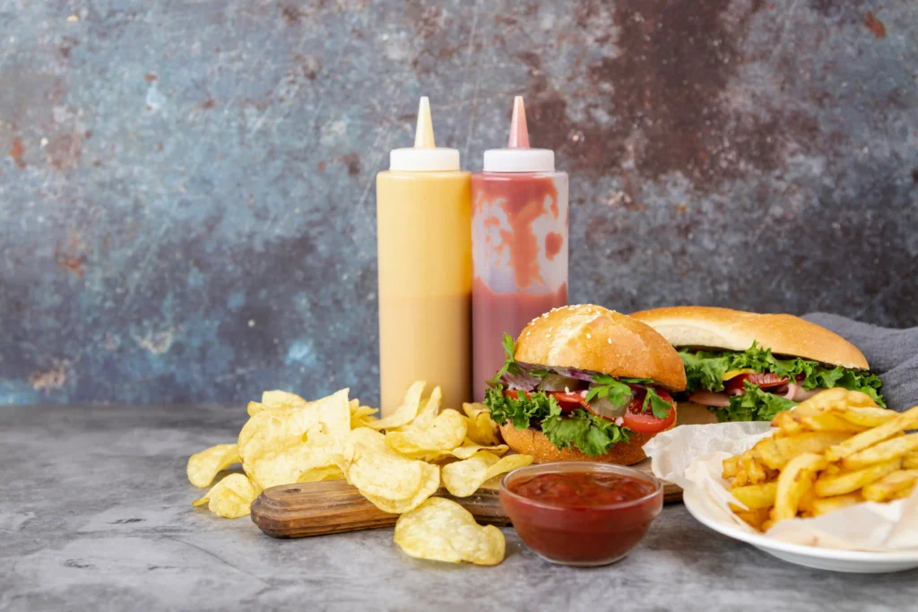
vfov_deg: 27.0
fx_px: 1275
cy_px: 306
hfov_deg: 39.6
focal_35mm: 50
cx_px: 459
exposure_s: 1/25
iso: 320
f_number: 5
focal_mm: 50
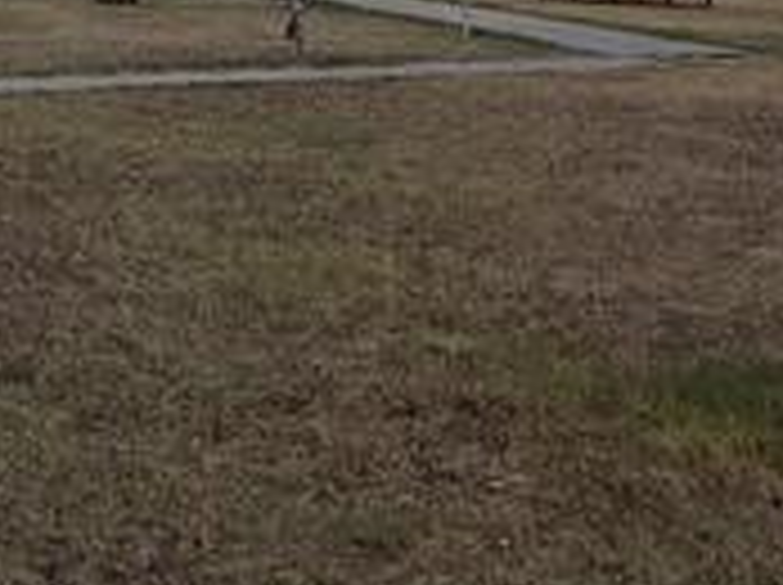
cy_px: -464
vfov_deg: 14.2
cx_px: -171
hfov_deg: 20.0
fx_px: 2078
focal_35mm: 92
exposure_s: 1/1511
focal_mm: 6.04
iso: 50
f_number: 1.9
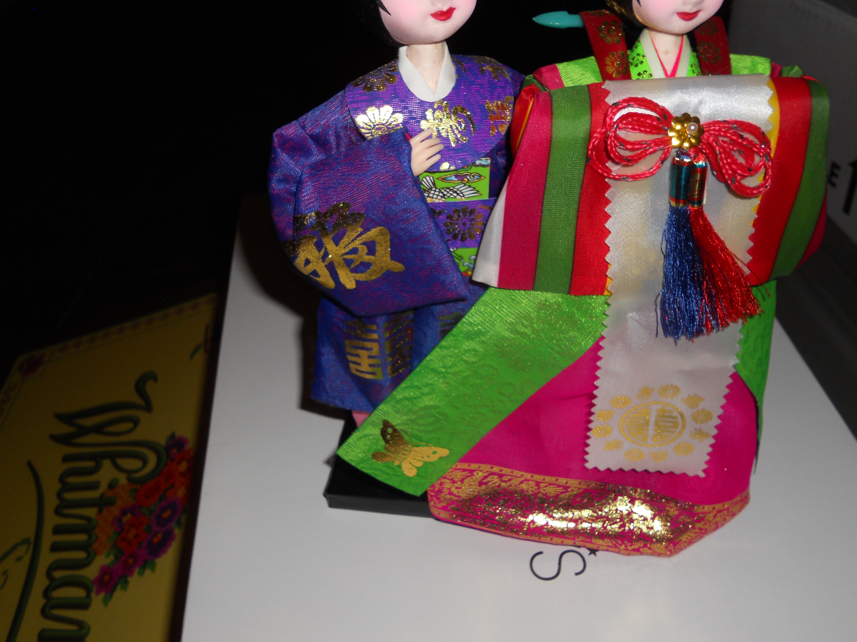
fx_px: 792
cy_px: 321
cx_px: 428
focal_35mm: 32
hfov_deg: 56.8
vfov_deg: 44.2
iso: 80
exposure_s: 1/25
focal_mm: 5.8
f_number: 8.8
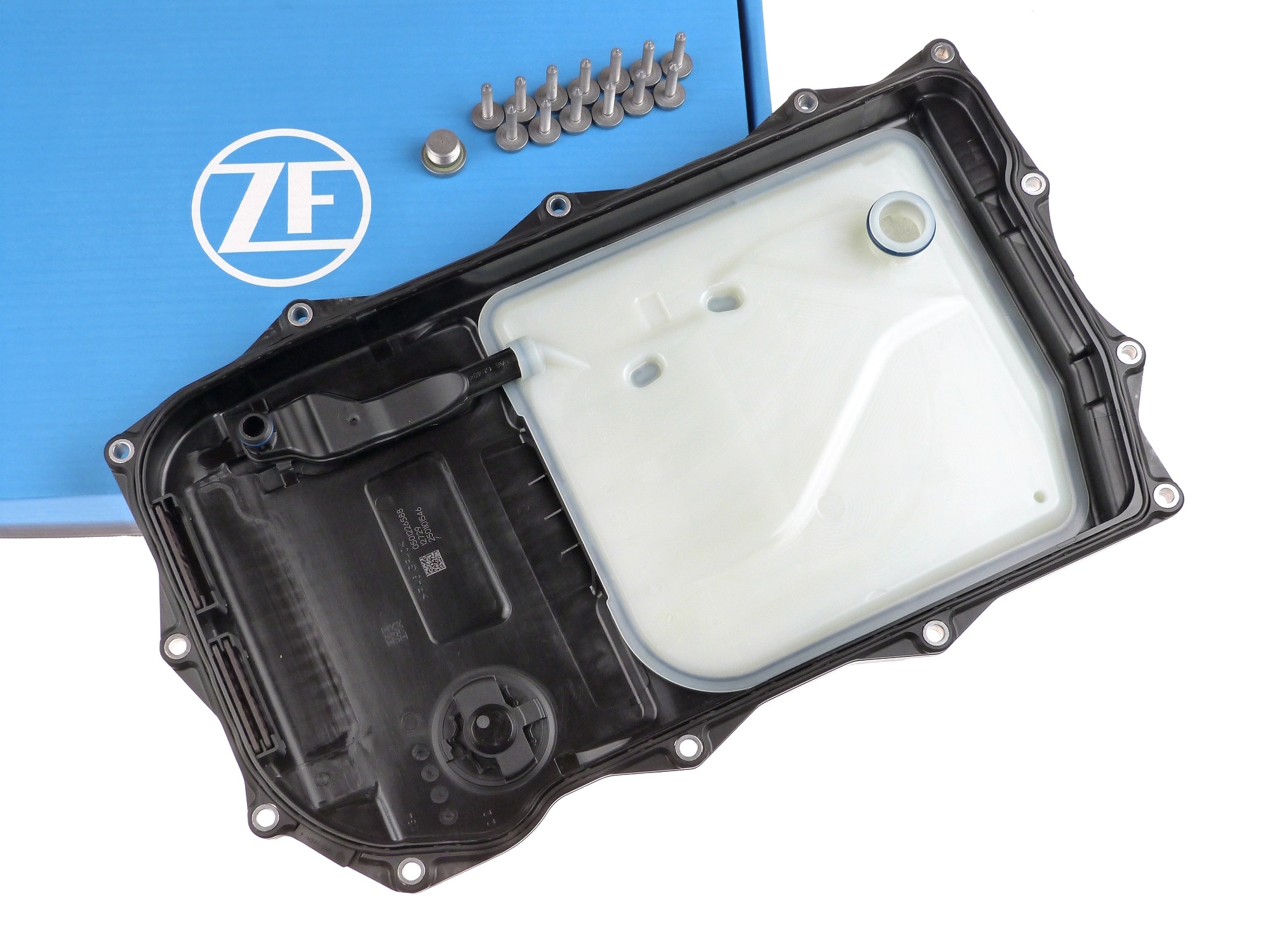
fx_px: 1798
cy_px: 476
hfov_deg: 38.9
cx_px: 635
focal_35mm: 49
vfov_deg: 29.7
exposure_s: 1/60
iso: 200
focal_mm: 8.7
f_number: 3.2
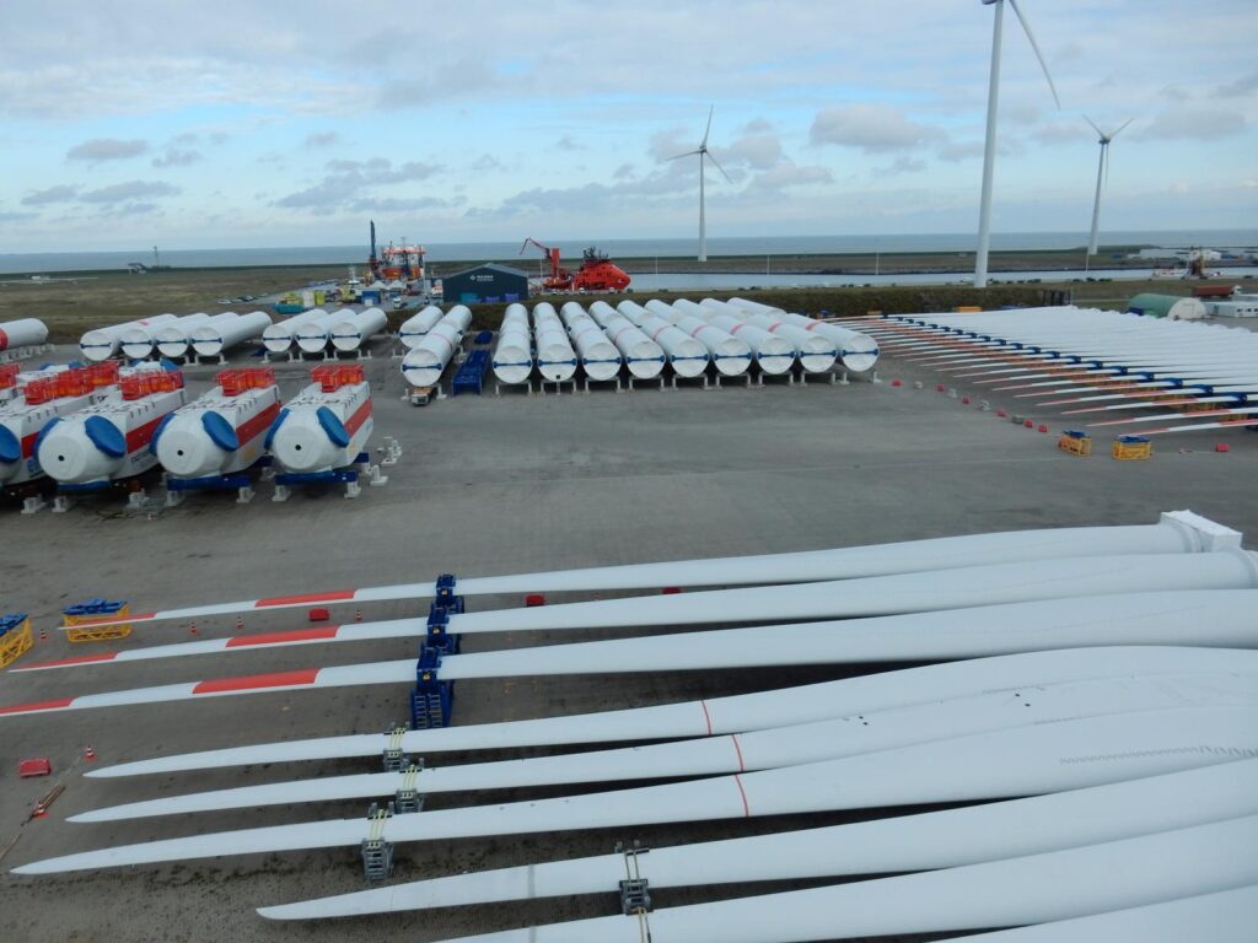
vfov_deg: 54.9
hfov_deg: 69.4
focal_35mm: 25
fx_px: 909
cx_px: 629
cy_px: 472
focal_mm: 4.5
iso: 125
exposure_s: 1/800
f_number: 3.7
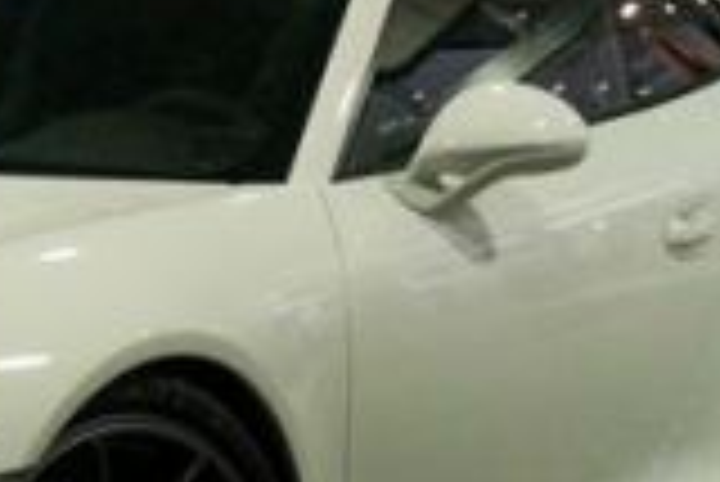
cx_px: -45
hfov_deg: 11.9
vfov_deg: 8.0
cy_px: 534
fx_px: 3400
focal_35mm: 170
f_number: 5
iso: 3200
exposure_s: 1/160
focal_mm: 31
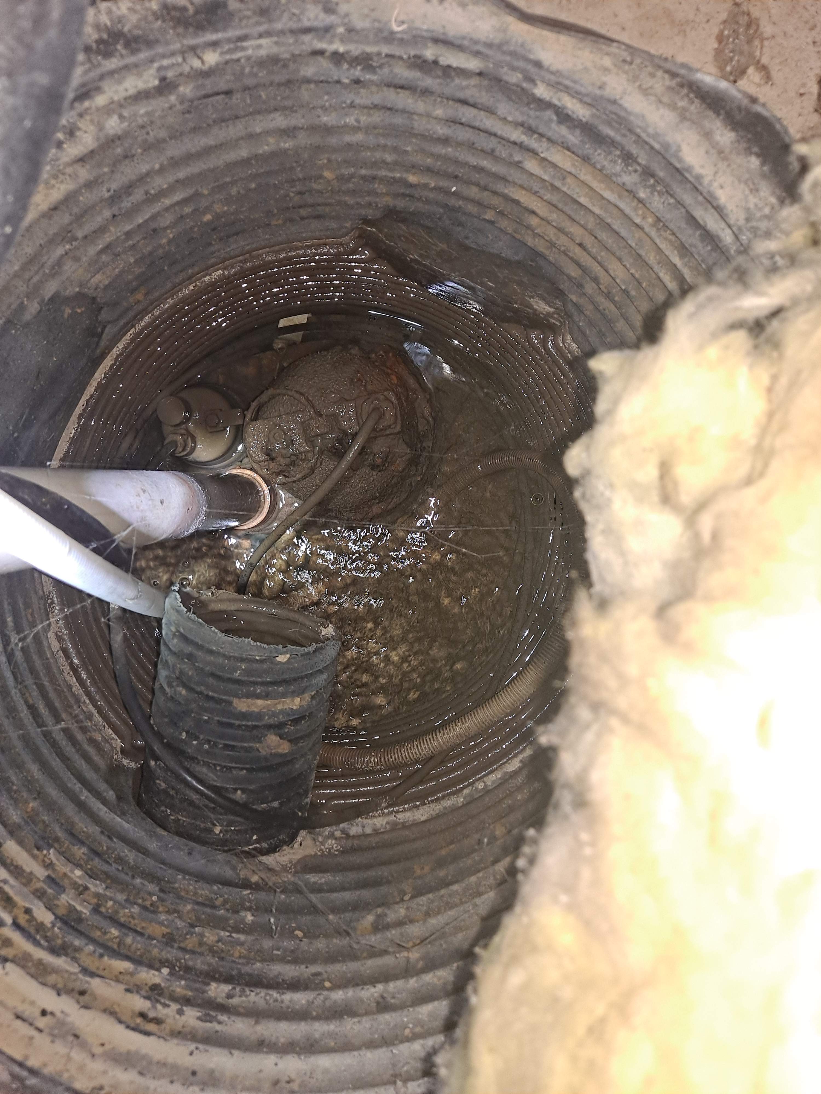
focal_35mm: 25
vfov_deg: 69.4
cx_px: 410
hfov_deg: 54.9
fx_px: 791
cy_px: 547
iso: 100
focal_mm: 4.6
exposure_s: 1/60
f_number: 2
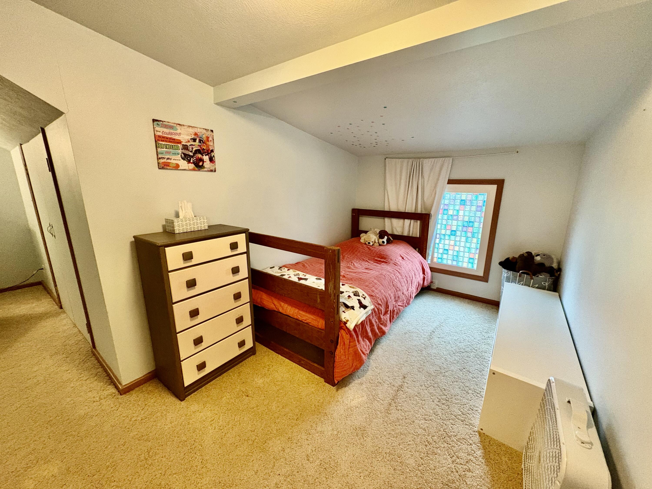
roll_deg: +0.1
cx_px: 326
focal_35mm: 14
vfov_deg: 85.7
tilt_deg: -11.8
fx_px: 264
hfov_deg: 102.1
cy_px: 244
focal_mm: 2.22
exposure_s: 1/60
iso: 500
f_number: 2.2
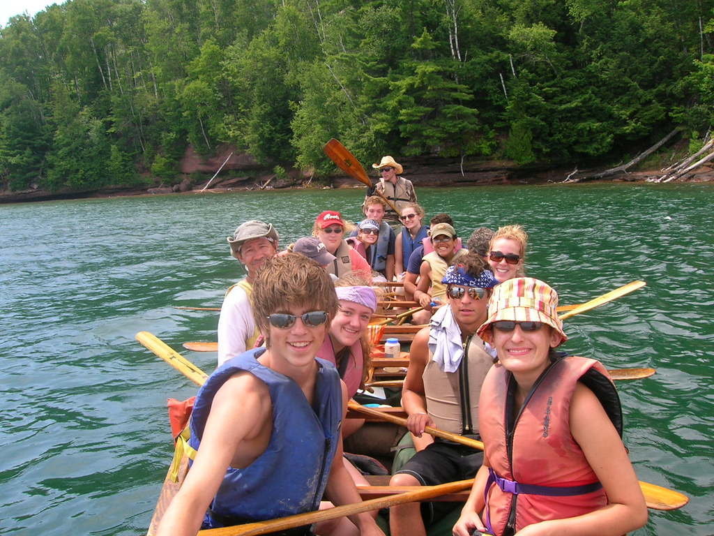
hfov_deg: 54.0
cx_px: 357
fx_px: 701
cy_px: 268
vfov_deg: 41.8
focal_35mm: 34
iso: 50
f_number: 4.9
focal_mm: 5.7
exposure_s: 1/151
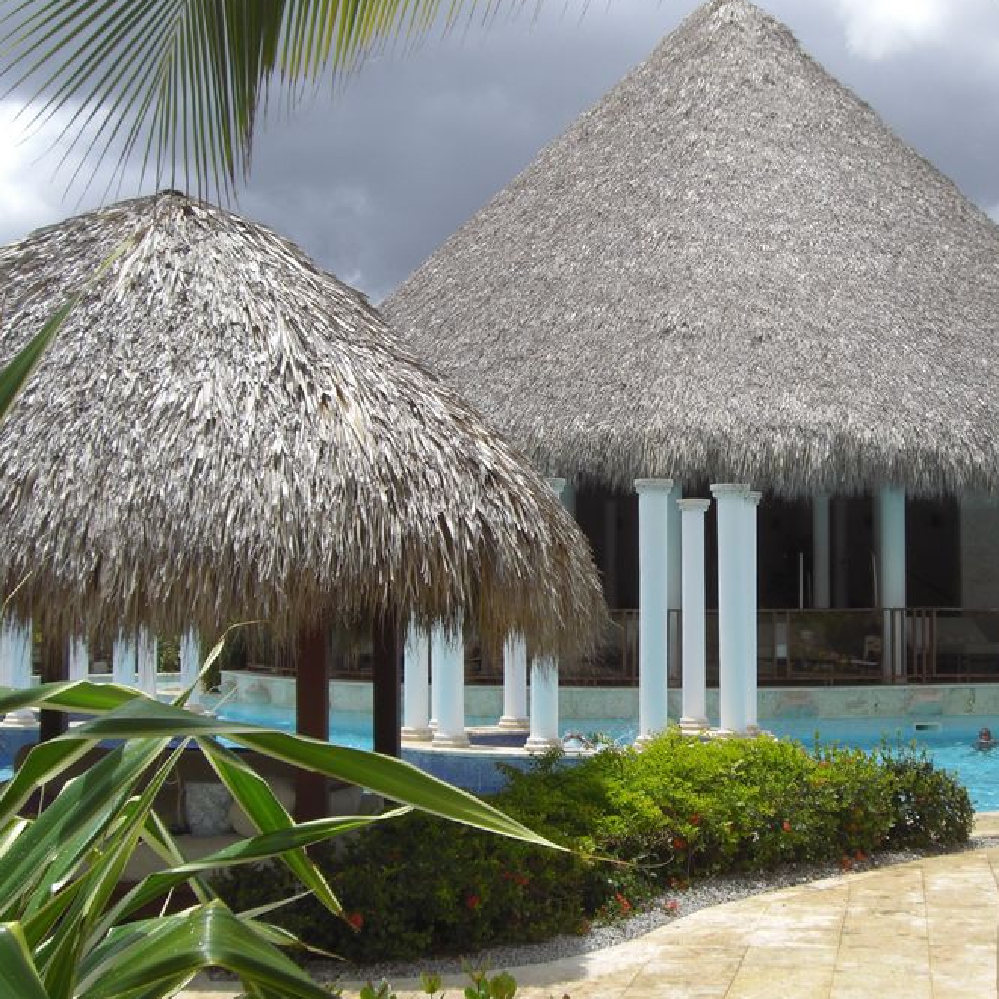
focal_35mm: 52
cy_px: 497
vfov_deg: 32.8
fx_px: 1698
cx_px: 698
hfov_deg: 32.4
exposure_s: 1/200
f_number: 8
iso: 64
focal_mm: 6.2
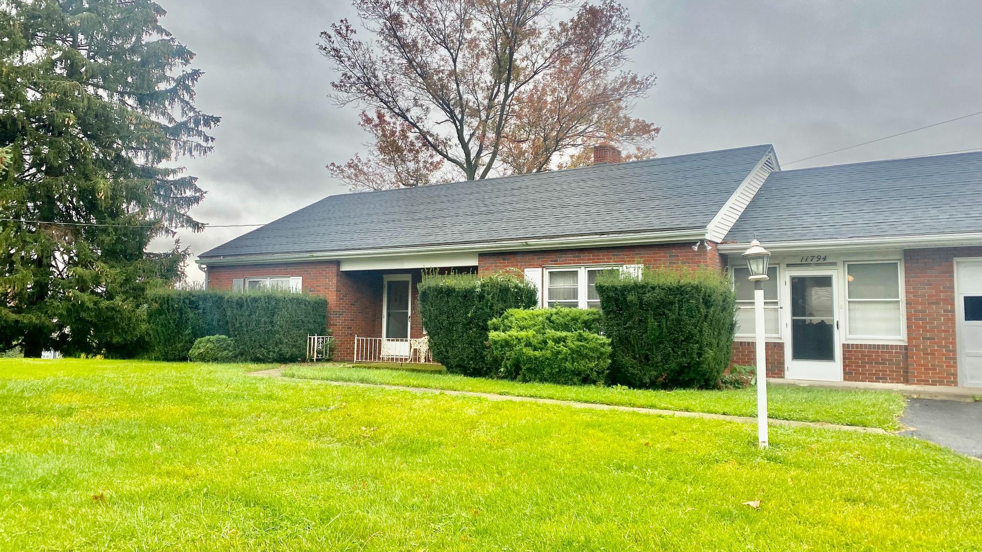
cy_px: 256
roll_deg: -0.9
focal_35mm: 29
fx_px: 755
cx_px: 486
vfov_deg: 40.2
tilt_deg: +5.5
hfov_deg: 66.1
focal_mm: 4.25
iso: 32
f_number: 1.8
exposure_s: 1/497
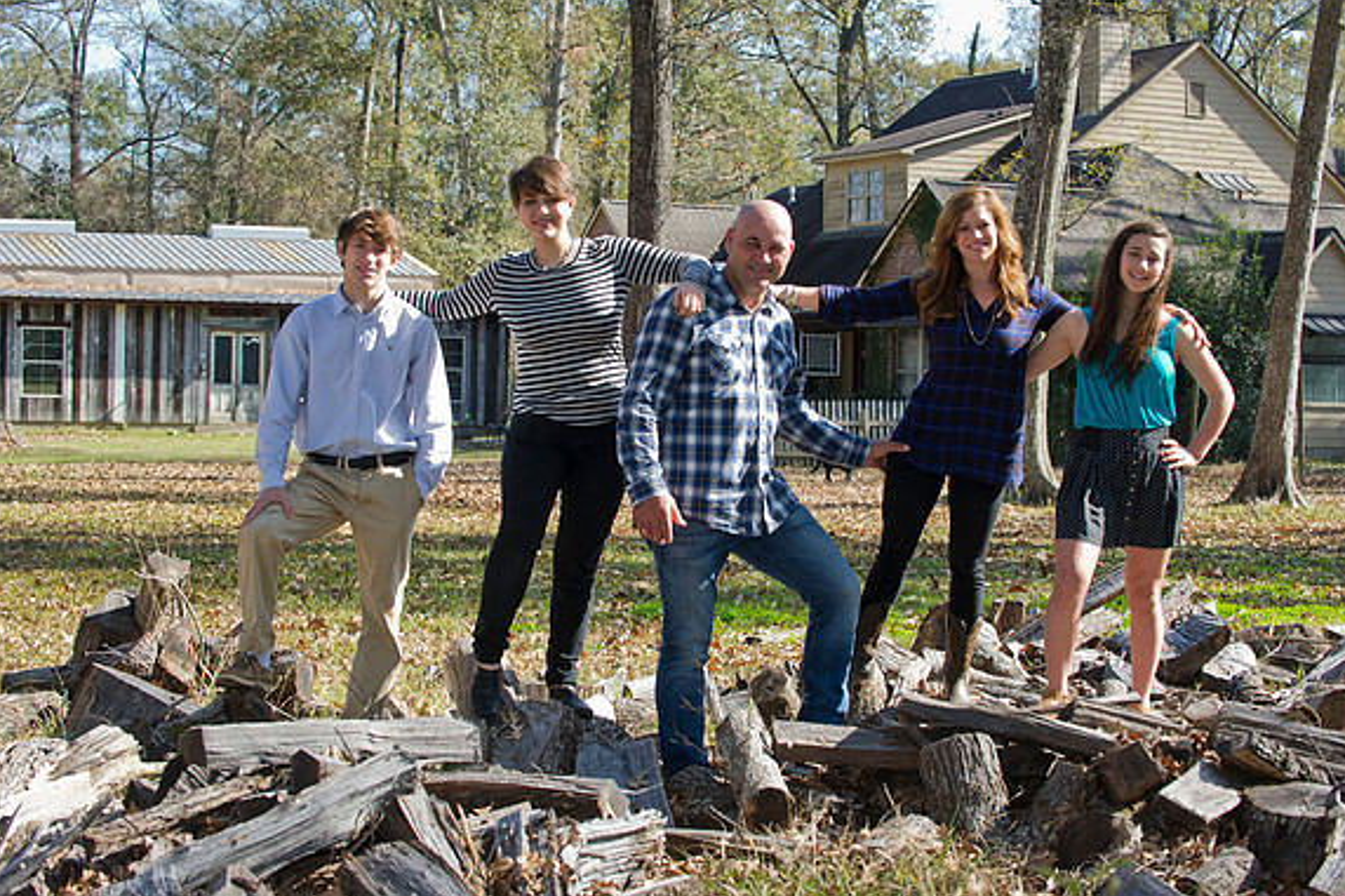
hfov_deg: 26.7
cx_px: 677
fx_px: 2838
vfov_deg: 17.9
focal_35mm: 76
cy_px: 447
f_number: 5.6
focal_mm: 75
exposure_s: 1/250
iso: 400
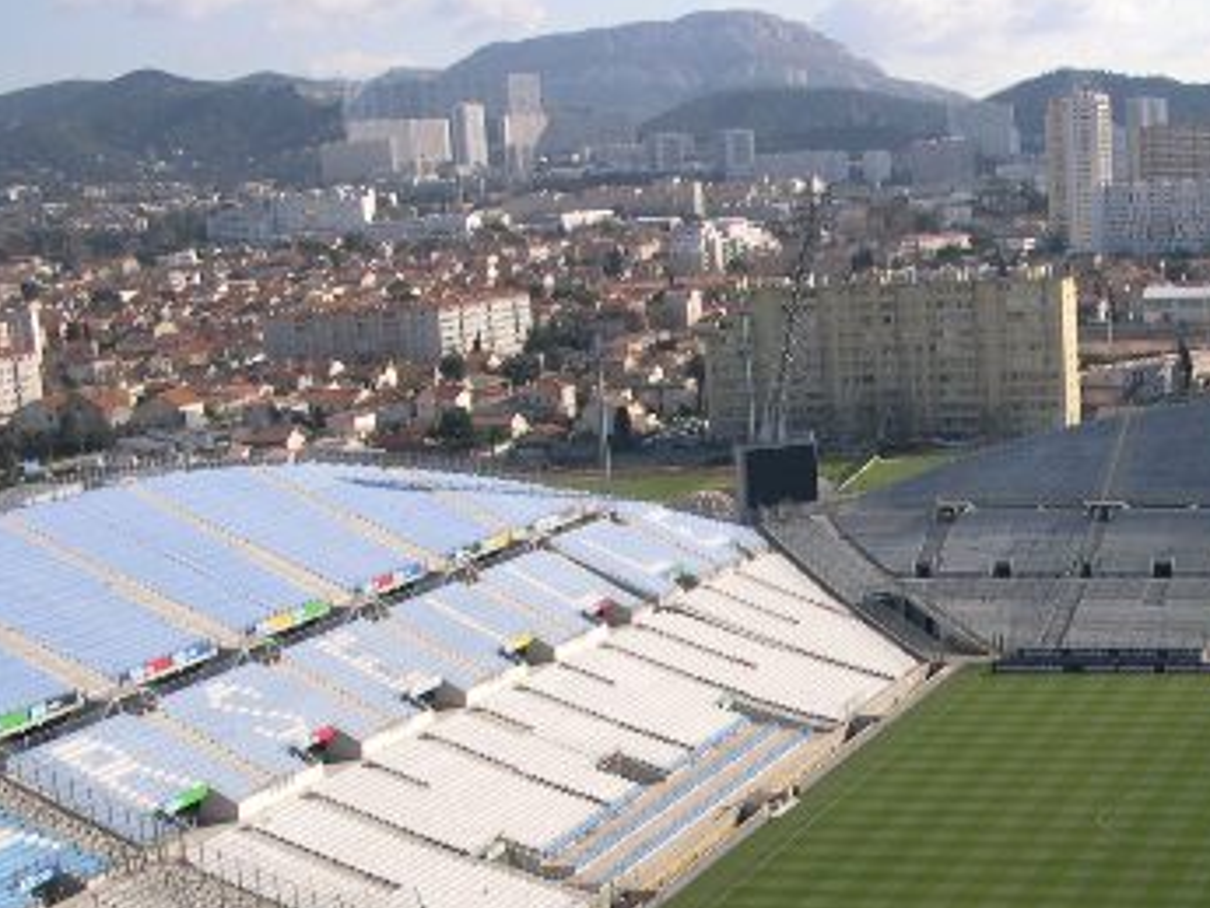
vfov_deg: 21.9
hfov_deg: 28.5
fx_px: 2308
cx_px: 1021
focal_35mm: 66
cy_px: 775
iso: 100
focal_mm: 8
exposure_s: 1/181
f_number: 7.6
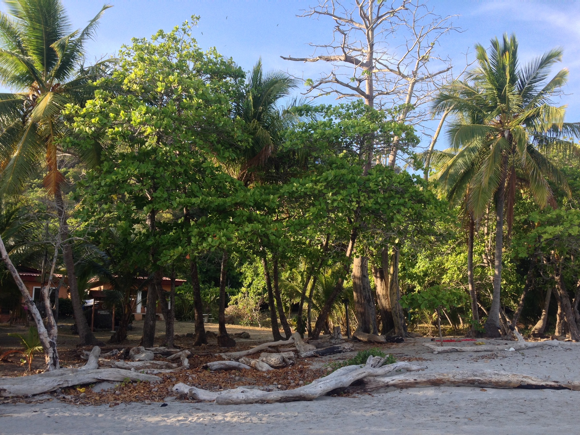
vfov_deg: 40.7
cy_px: 218
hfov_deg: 52.6
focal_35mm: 35
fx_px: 586
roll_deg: +1.6
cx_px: 290
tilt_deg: +9.6
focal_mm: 4.28
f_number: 2.4
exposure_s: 1/389
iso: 50
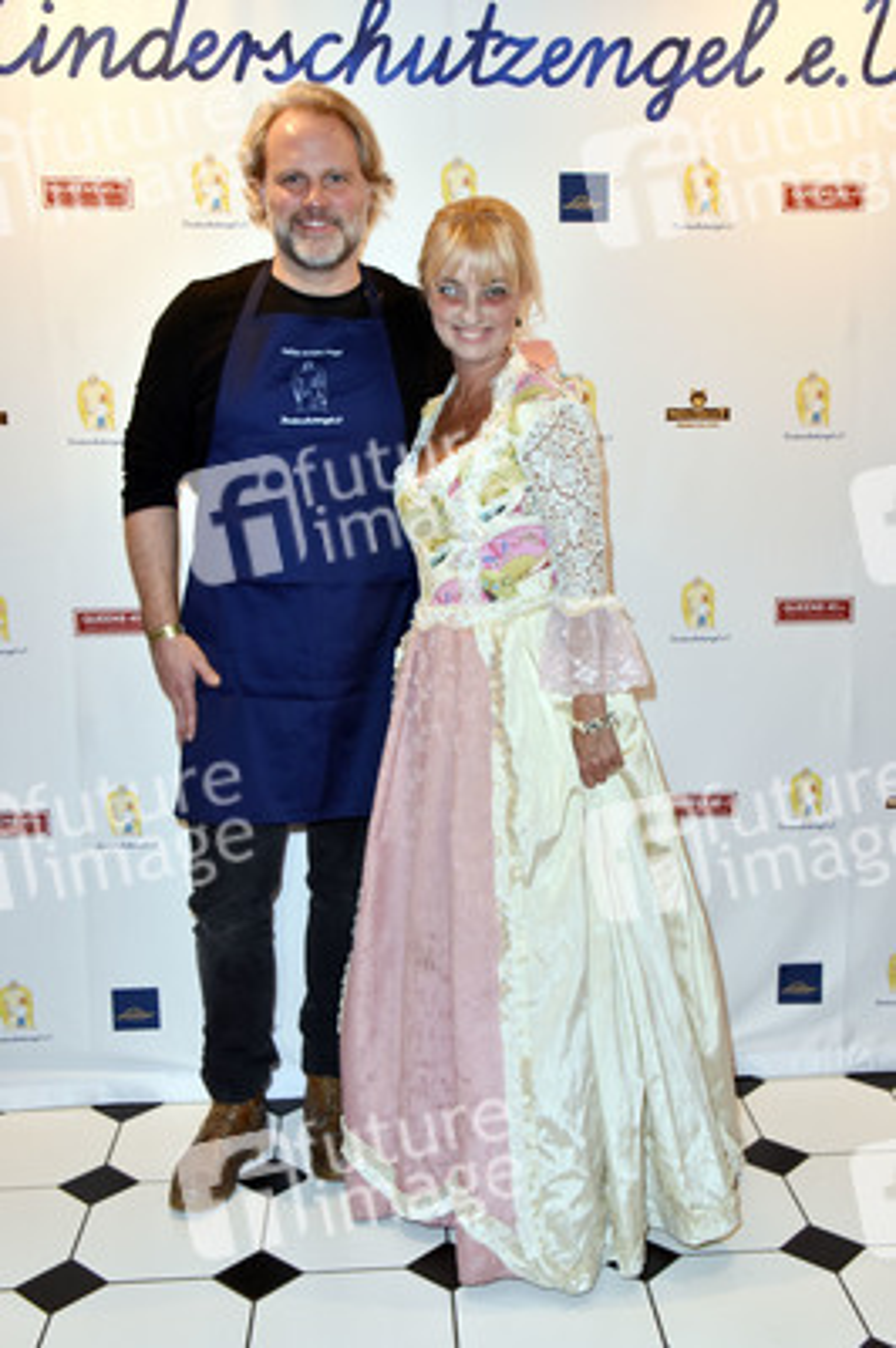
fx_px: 1346
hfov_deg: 36.8
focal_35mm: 36
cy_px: 674
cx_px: 448
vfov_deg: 53.2
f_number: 5.6
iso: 1600
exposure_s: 1/200
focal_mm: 36
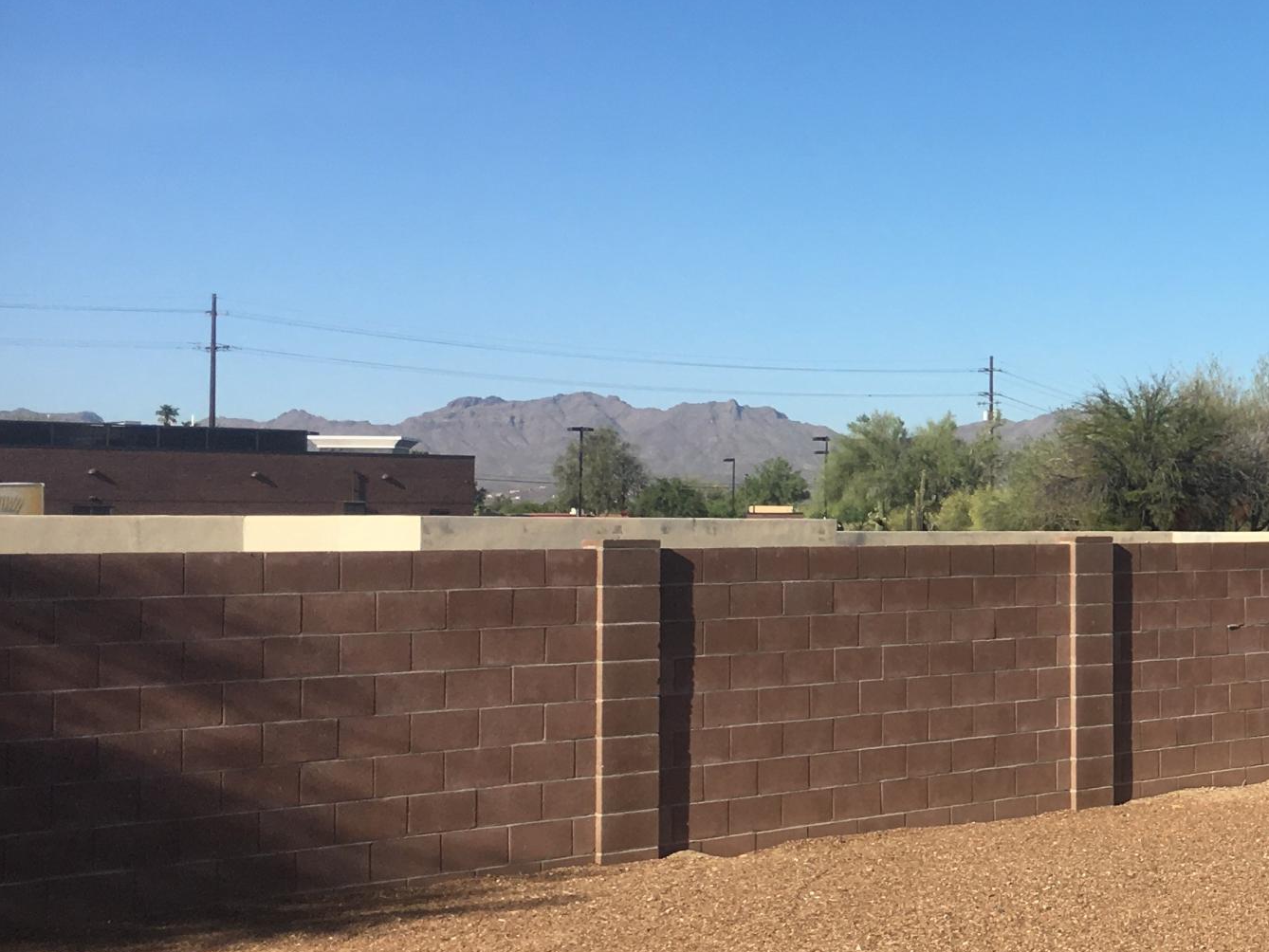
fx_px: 2383
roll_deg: -0.1
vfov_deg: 22.6
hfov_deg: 27.7
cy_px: 454
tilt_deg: +1.8
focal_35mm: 65
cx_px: 1331
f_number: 2.2
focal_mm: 4.15
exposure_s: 1/2024
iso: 25
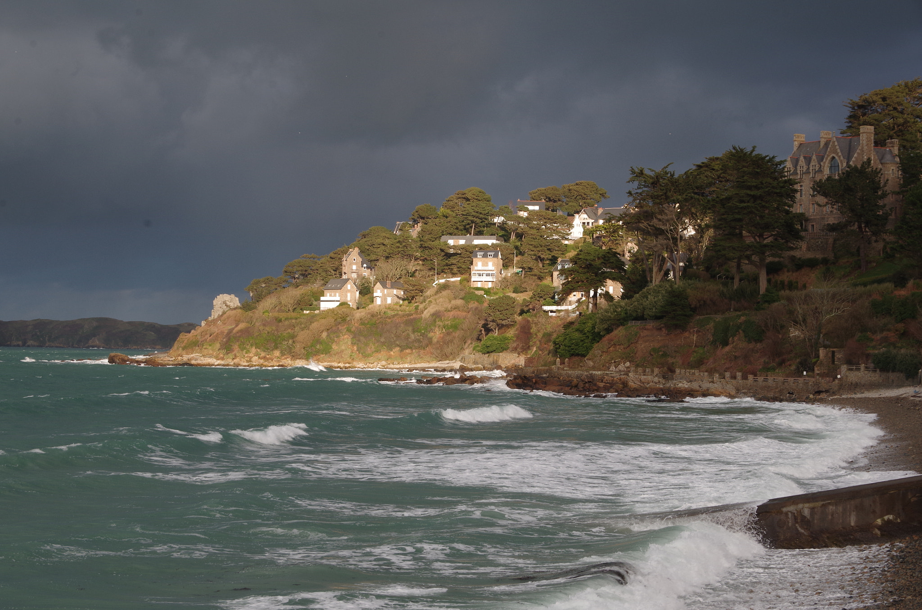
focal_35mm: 82
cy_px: 305
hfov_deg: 24.8
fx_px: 2096
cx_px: 461
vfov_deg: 16.6
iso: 250
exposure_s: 1/125
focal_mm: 55
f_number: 11
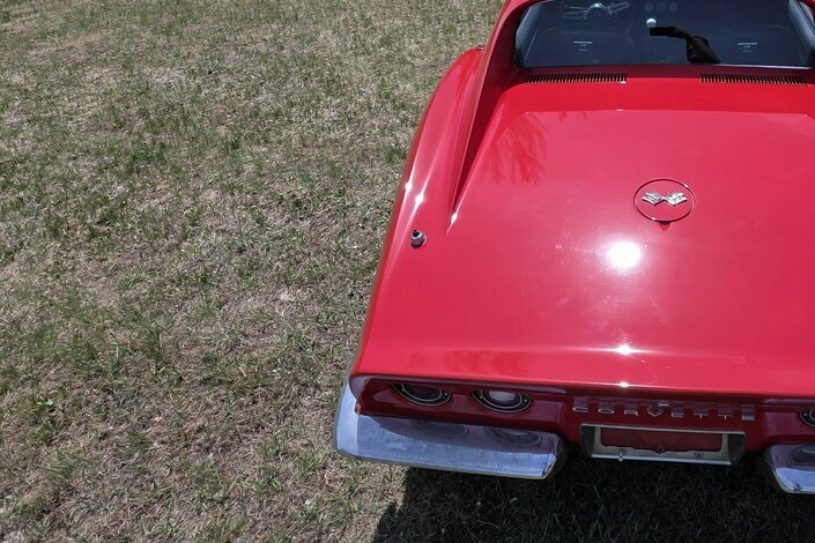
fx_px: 521
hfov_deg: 71.4
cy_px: 170
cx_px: 602
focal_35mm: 23
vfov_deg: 53.7
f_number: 1.9
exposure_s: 1/1304
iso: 20
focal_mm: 2.2
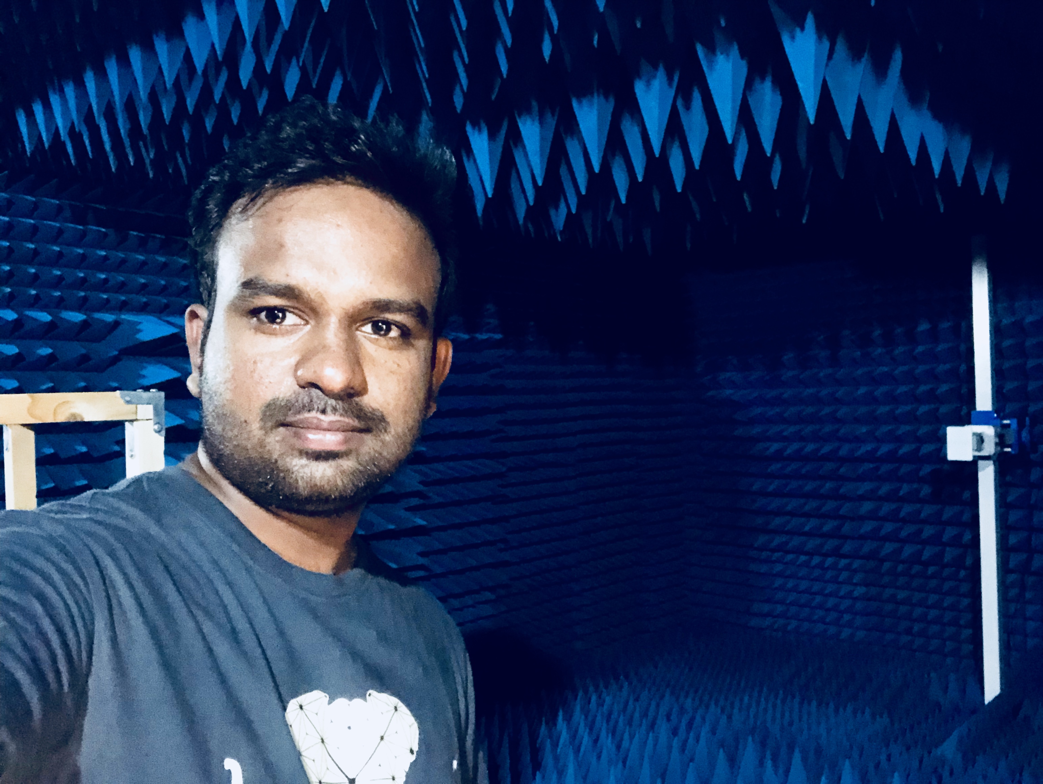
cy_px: 392
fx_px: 965
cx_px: 522
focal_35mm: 32
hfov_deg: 56.8
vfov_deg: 44.2
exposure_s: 1/17
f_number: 2.2
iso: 1000
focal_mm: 2.87
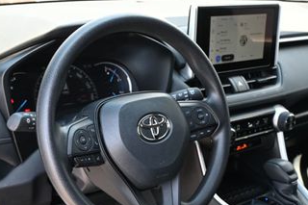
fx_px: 475
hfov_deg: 36.0
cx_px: 160
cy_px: 191
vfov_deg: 23.6
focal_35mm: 56
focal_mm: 18.5
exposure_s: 1/125
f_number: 3.8
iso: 560
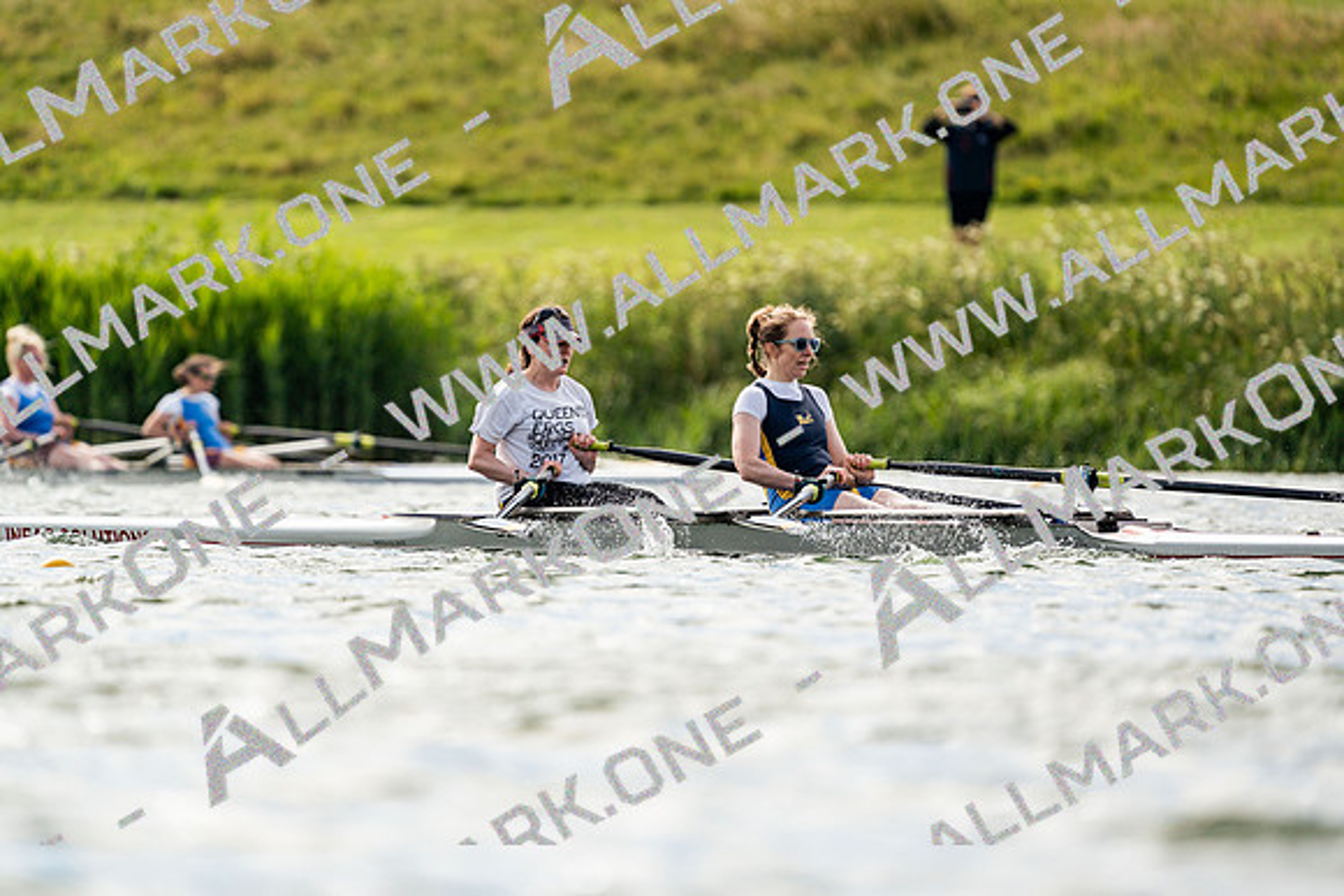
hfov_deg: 3.4
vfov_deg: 2.3
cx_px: 672
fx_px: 22404
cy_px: 448
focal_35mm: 600
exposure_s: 1/2000
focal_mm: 600
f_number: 6.3
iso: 320
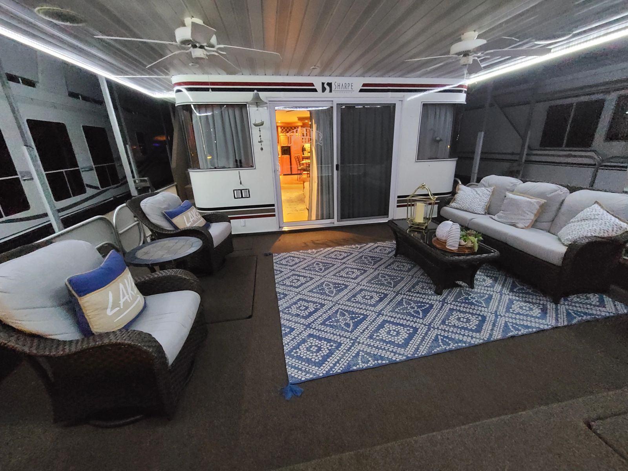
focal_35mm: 13
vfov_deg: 89.9
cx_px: 314
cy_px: 236
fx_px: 236
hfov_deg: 106.2
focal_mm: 2.2
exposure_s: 1/24
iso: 2000
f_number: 2.2
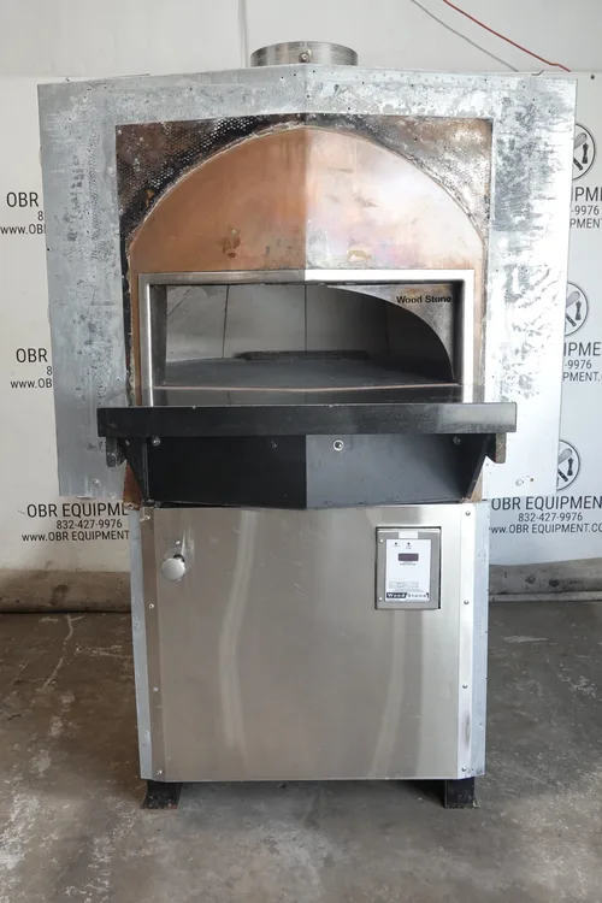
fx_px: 853
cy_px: 452
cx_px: 301
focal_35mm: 34
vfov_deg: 55.8
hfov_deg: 38.9
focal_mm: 12.76
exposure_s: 1/40
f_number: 3.5
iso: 640
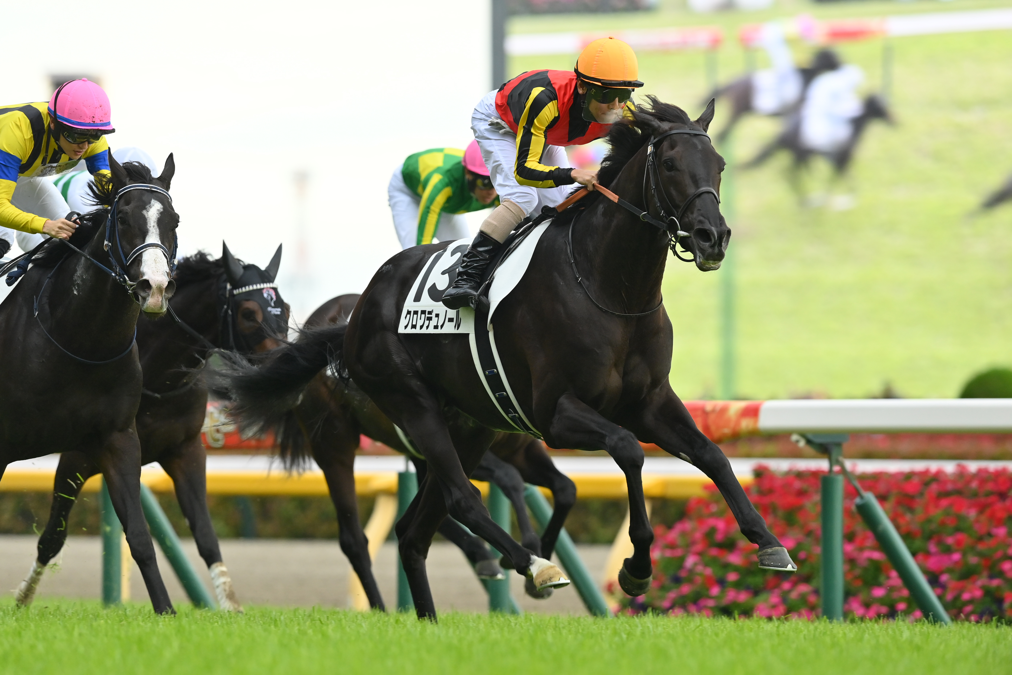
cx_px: 506
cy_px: 338
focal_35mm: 400
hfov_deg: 5.2
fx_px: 11244
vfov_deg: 3.4
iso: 2000
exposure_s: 1/1250
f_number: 5.6
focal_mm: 400
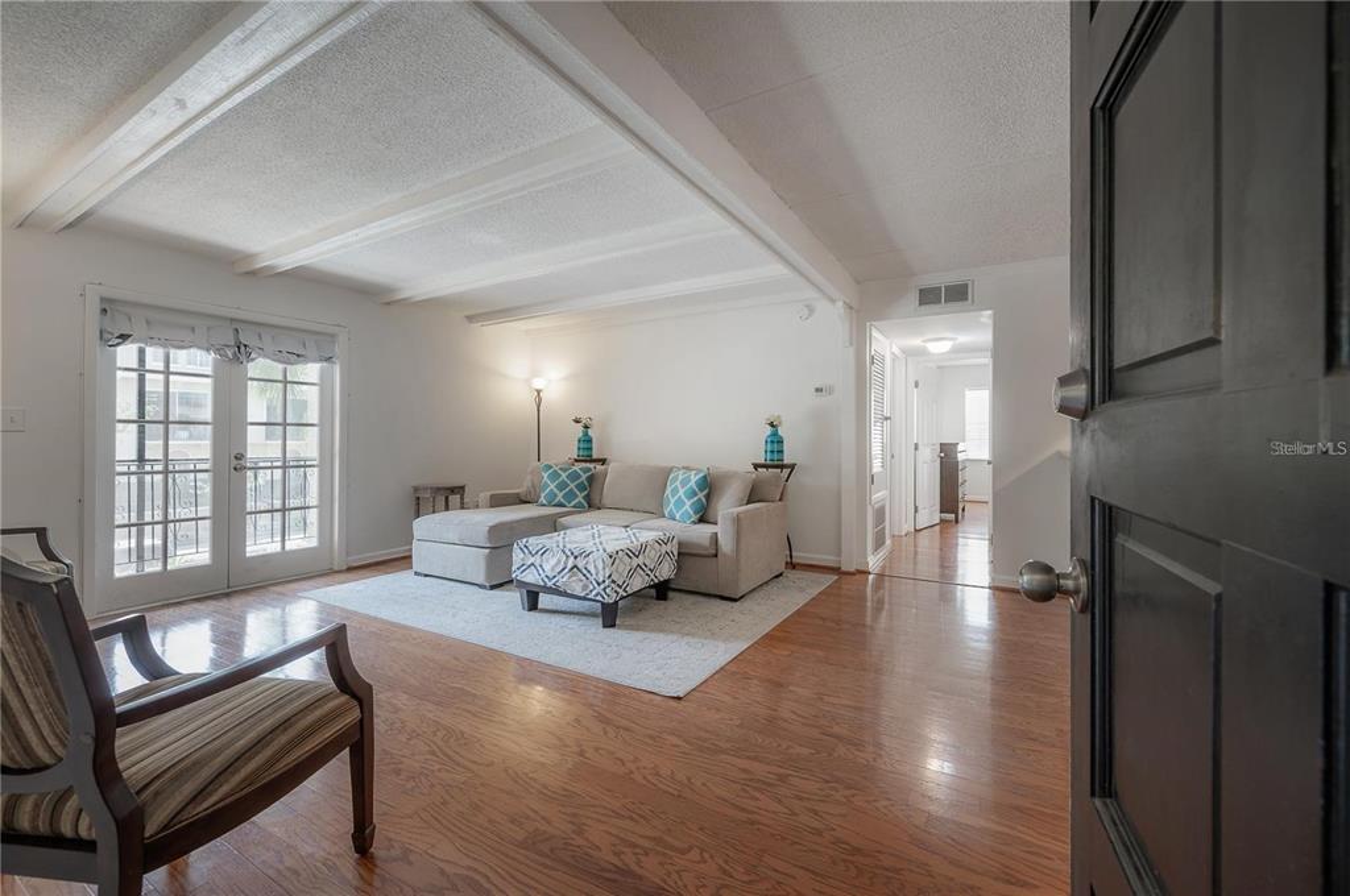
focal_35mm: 14
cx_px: 675
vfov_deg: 81.1
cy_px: 448
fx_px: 524
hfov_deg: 104.3
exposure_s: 1/25
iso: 320
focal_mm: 14
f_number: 9
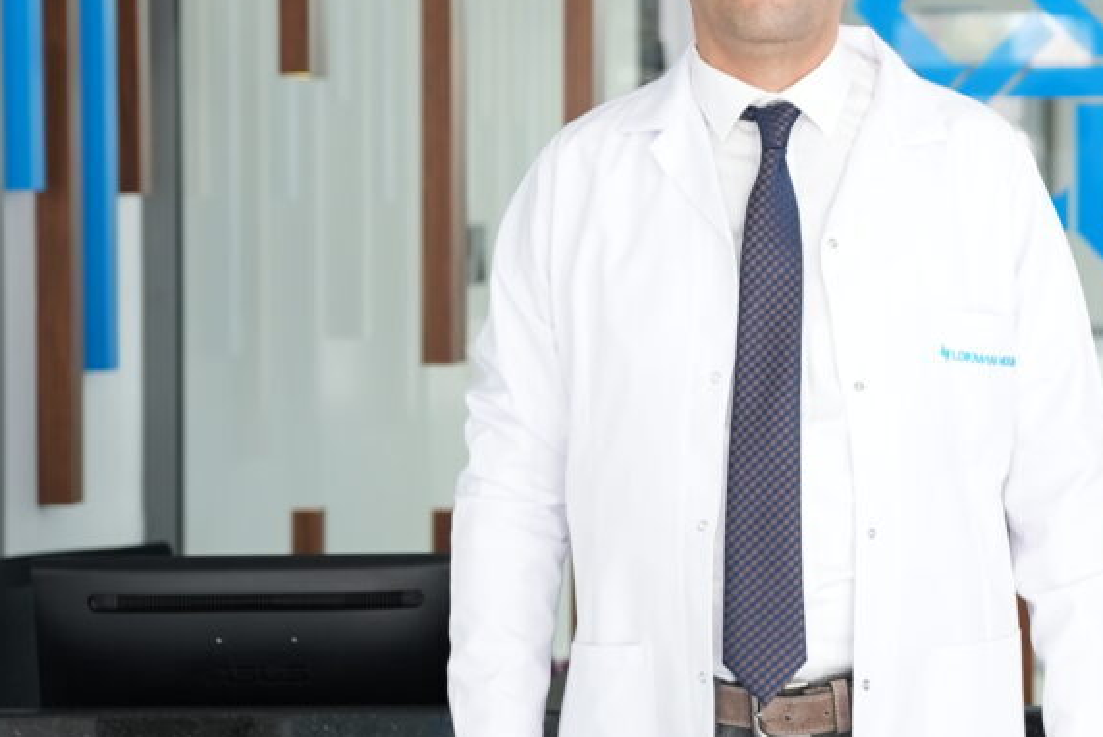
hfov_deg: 19.1
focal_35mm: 103
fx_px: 3164
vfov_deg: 13.3
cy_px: 308
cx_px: 1163
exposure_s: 1/60
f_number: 2.8
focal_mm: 46.1
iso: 400
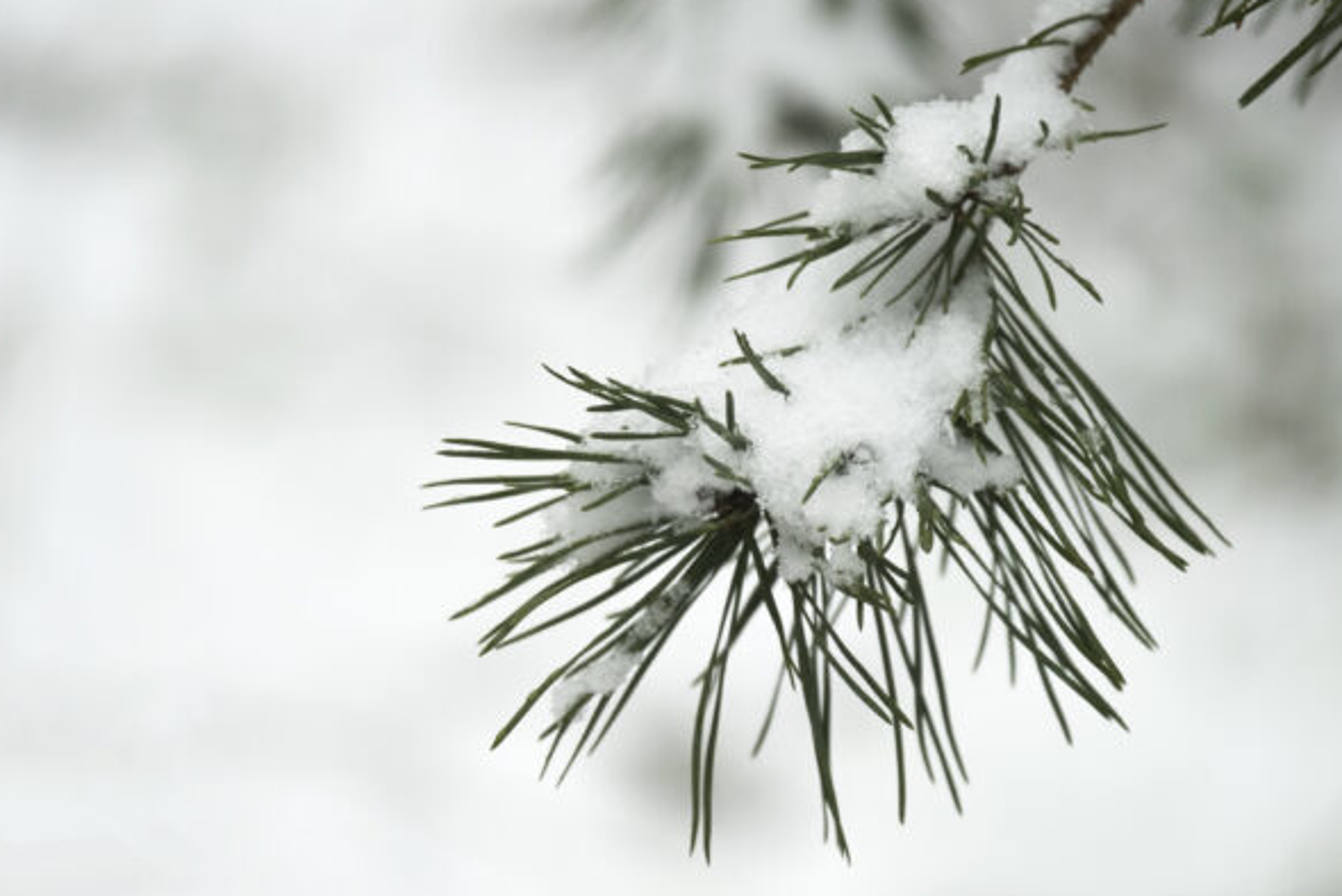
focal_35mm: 319
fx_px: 11897
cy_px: 451
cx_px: 660
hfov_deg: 6.5
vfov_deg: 4.3
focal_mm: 196
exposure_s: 1/640
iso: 400
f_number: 4
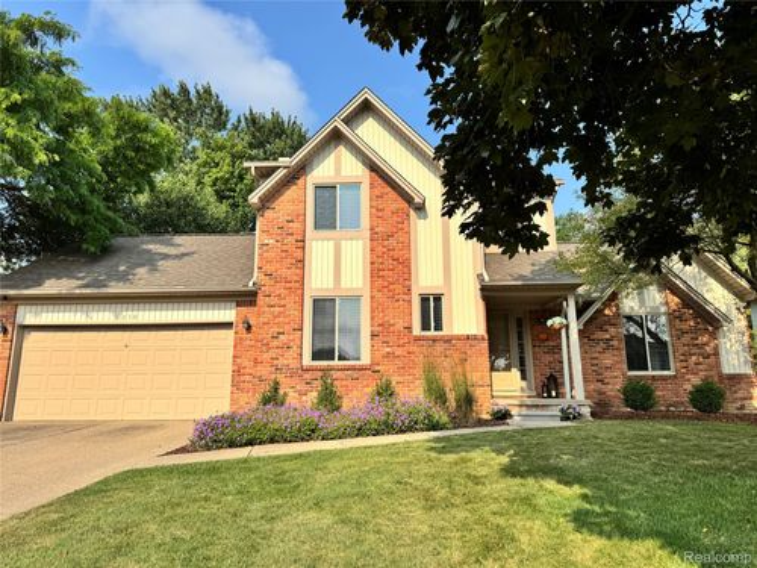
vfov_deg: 56.8
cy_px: 284
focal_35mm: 24
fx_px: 525
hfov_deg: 71.6
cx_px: 378
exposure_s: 1/4310
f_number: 1.78
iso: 80
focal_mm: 6.76
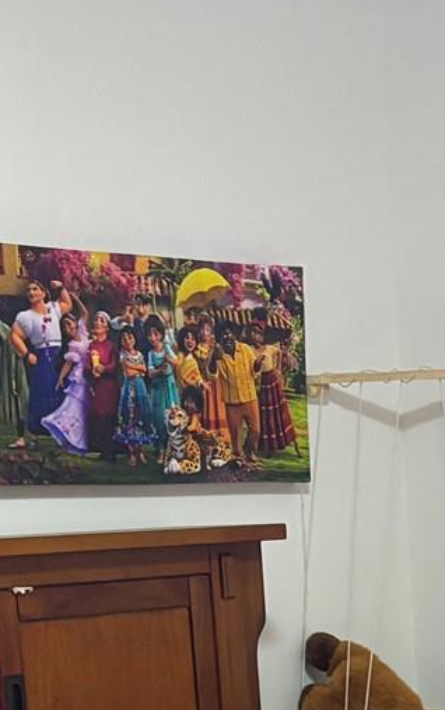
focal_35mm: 111
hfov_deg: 11.6
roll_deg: +3.3
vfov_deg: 17.0
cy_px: 1058
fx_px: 2151
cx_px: 522
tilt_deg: -13.5
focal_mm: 5.96
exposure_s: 1/60
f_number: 1.6
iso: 250
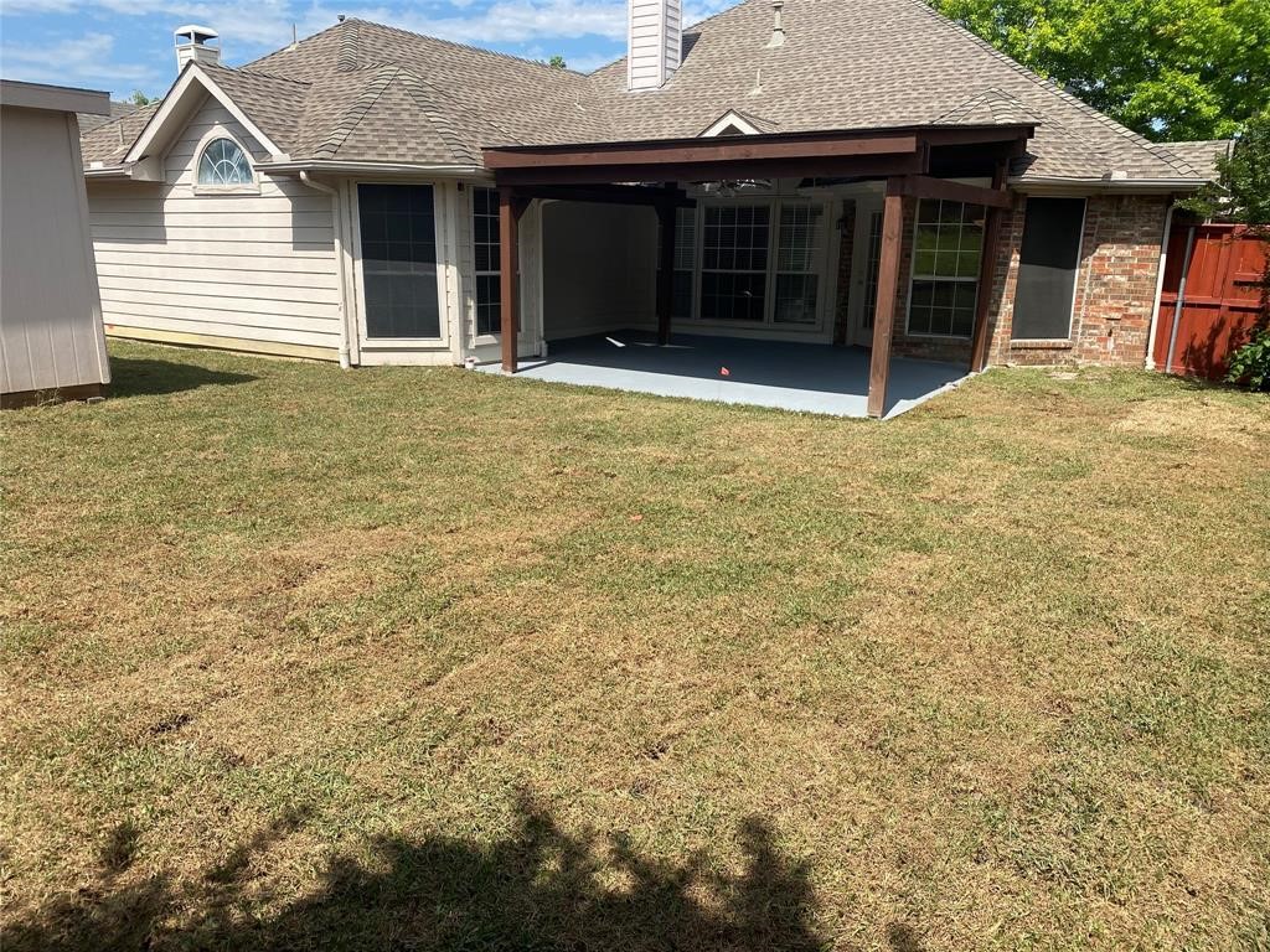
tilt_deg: -14.5
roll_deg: -0.1
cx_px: 635
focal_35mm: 26
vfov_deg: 53.1
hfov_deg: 67.3
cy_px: 476
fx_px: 954
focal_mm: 4.25
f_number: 1.8
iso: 32
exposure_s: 1/2513
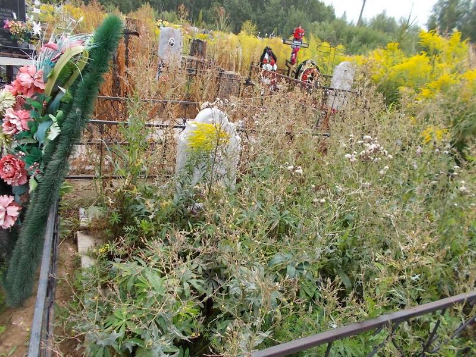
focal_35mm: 26
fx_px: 358
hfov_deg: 67.3
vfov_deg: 53.1
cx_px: 238
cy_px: 178
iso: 80
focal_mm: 4.6
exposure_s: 1/160
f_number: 3.2
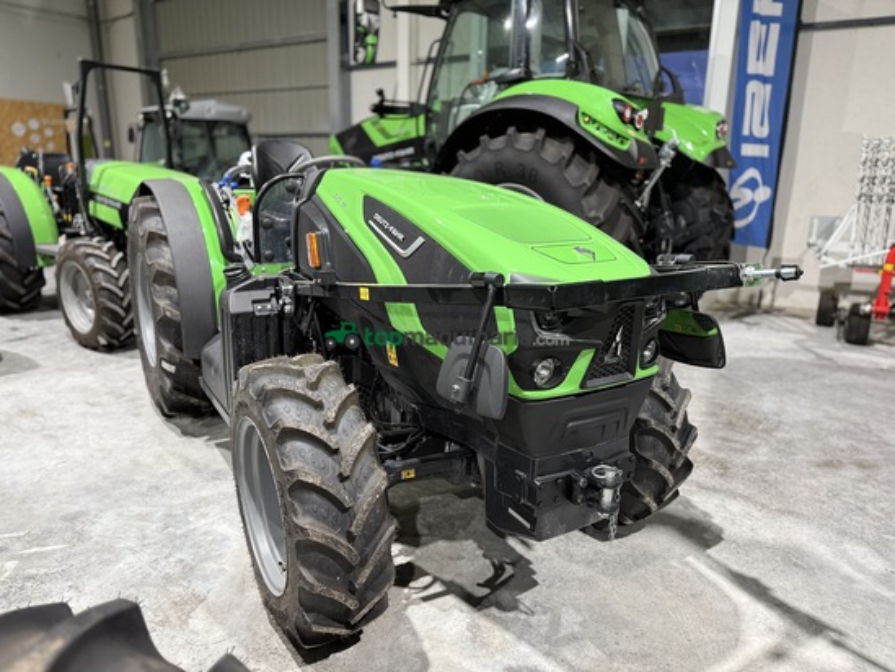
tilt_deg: -13.9
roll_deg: -0.6
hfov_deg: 71.6
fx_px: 621
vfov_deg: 56.8
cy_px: 336
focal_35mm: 24
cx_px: 448
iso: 320
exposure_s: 1/50
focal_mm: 6.76
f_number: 1.78
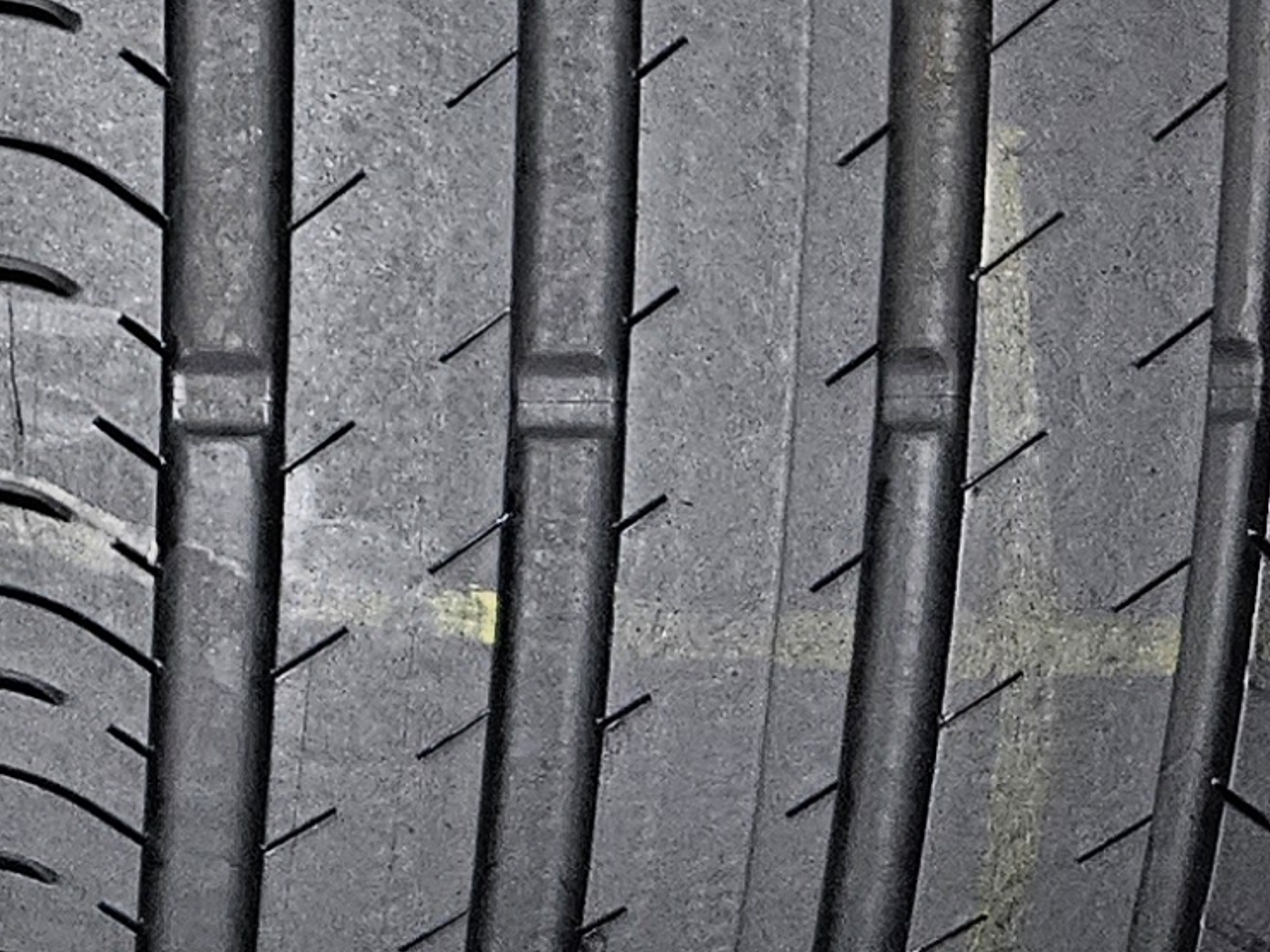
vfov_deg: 11.5
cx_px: -443
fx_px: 4548
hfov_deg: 15.1
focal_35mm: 124
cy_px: -425
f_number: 1.8
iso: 500
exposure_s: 1/100
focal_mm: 5.4
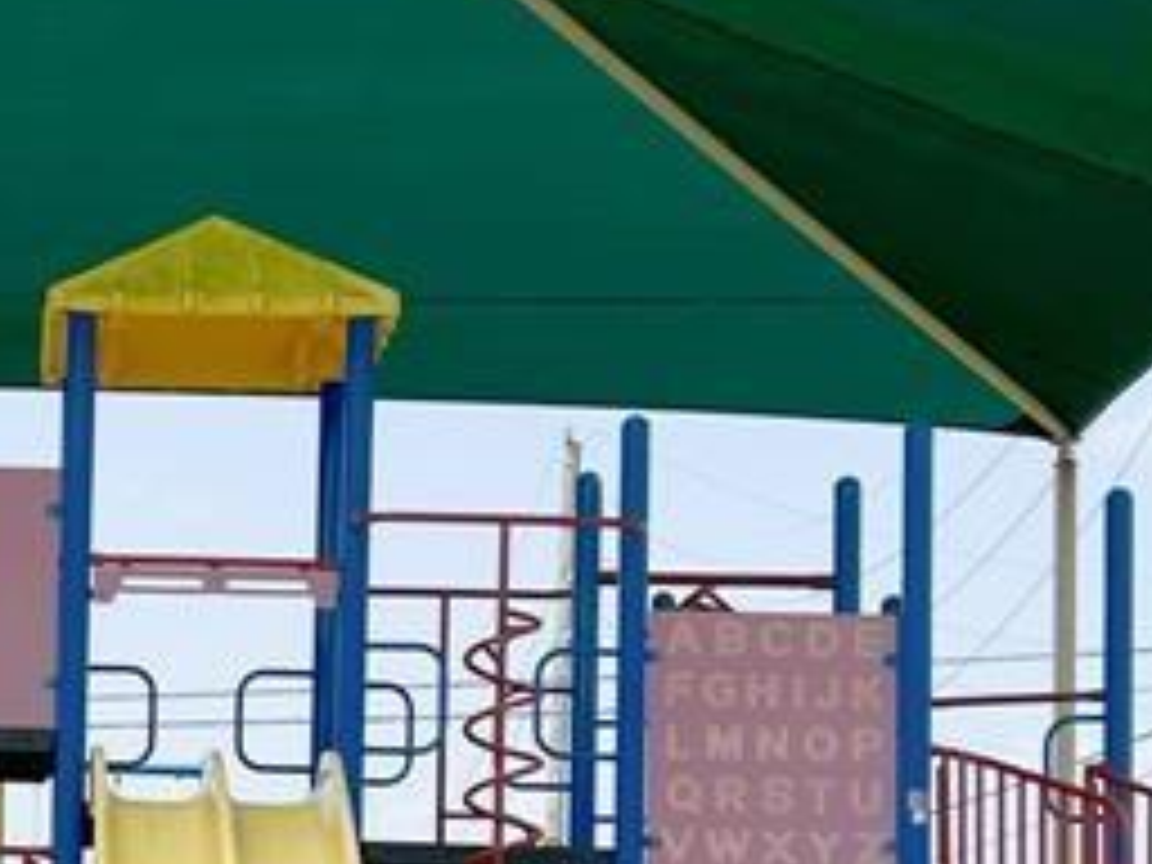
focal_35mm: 104
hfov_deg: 18.3
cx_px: -40
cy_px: 868
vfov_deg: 14.0
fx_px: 3461
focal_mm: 5.7
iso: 50
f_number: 1.5
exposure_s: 1/4831
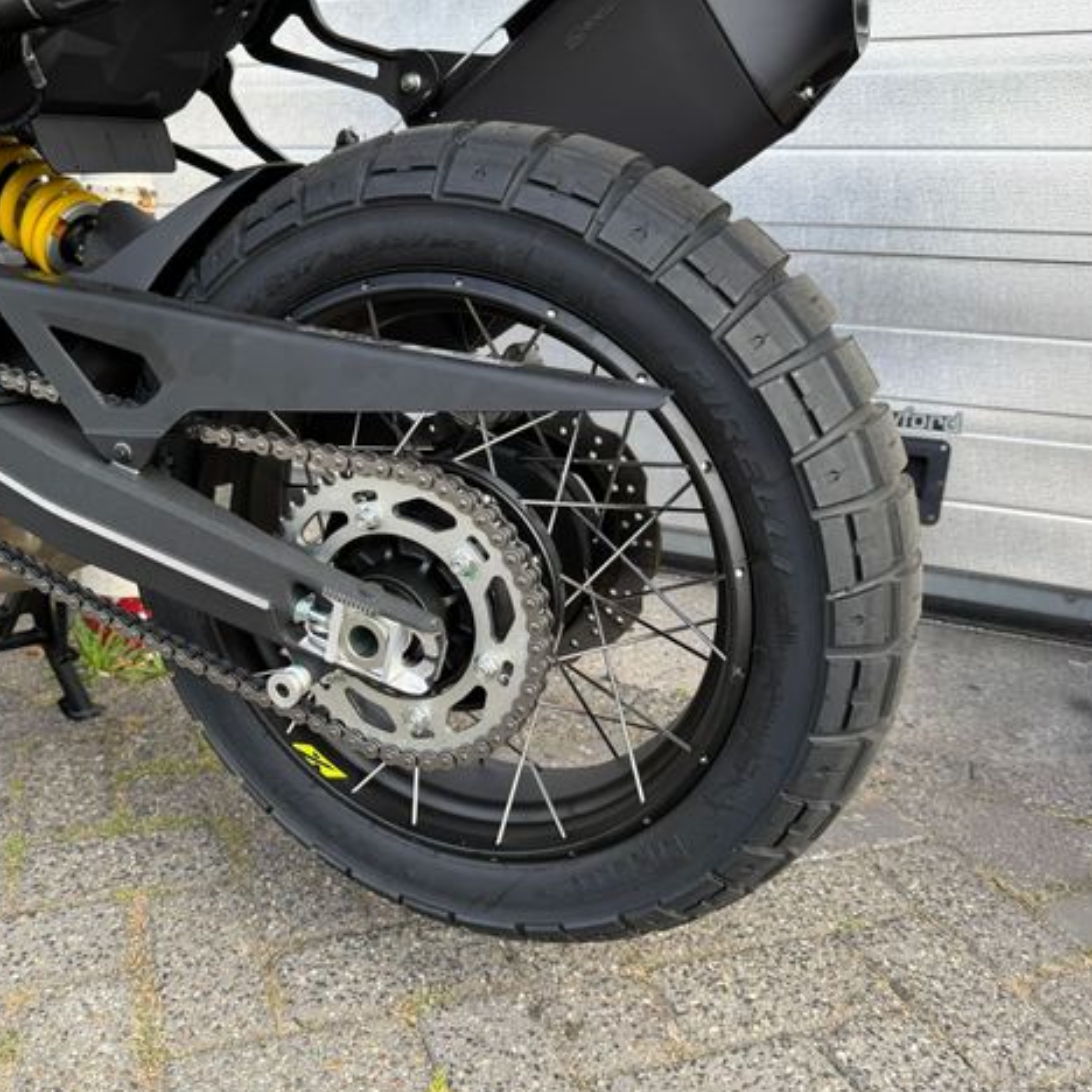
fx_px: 1035
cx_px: 415
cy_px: 555
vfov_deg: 55.6
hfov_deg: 55.0
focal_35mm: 29
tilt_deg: -19.3
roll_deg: -0.8
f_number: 1.78
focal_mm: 6.76
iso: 80
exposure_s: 1/389
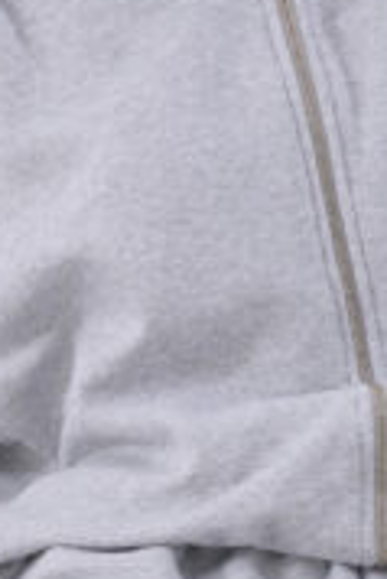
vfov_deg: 7.8
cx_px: 50
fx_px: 4232
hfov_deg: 5.2
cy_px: 405
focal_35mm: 263
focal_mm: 66
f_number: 11
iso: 200
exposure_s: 1/125
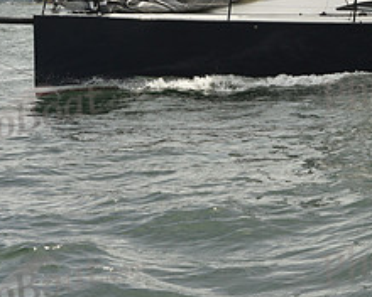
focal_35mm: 173
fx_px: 1905
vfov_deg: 8.9
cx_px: 235
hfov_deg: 11.1
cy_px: 8
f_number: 11
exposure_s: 1/1000
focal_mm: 70
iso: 400
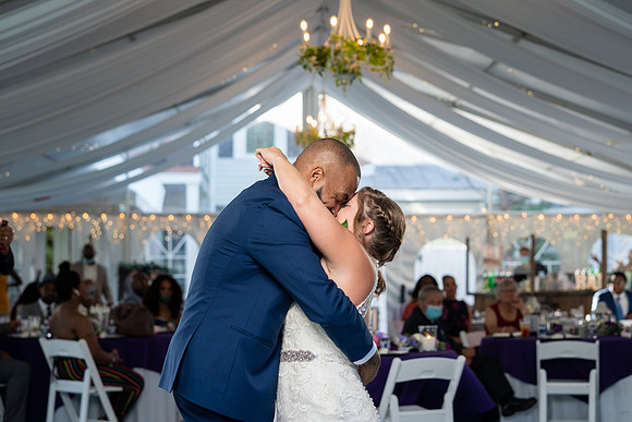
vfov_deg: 18.2
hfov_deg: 27.0
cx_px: 325
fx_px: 1316
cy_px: 204
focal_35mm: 75
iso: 400
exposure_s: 1/200
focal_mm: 70
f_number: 4
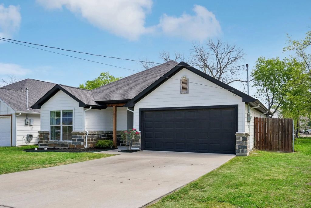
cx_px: 156
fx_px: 259
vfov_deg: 43.6
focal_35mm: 30
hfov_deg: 61.9
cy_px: 104
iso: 100
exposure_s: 1/320
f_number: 8
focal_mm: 30
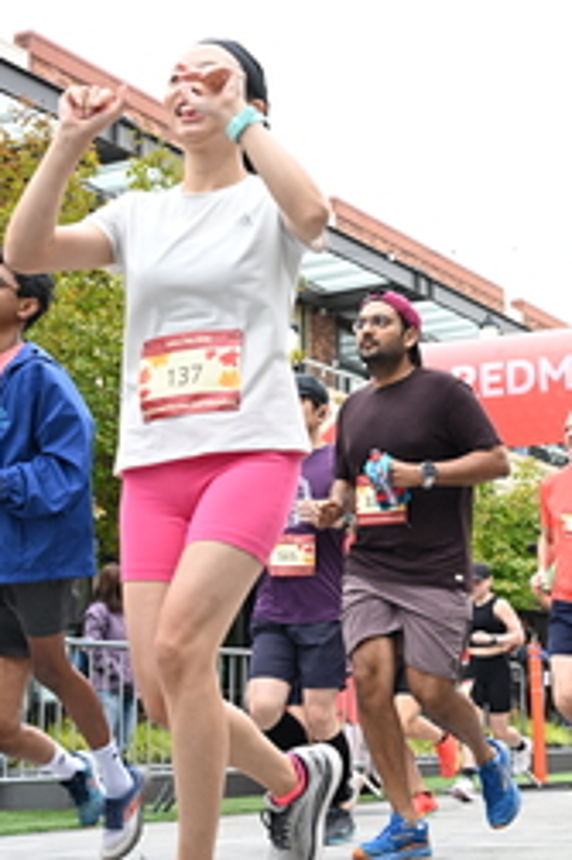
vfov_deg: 29.7
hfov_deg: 19.4
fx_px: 1623
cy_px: 445
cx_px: 581
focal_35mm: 68
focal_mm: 31
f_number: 4
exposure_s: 1/640
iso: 2000
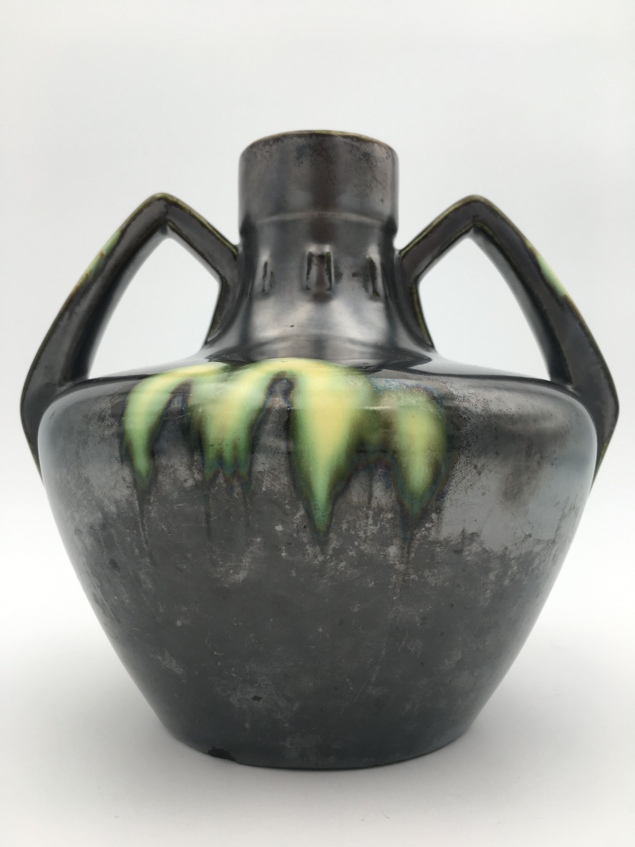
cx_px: 318
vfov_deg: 61.7
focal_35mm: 29
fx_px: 709
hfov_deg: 48.2
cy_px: 424
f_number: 2.2
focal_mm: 4.15
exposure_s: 1/120
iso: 32
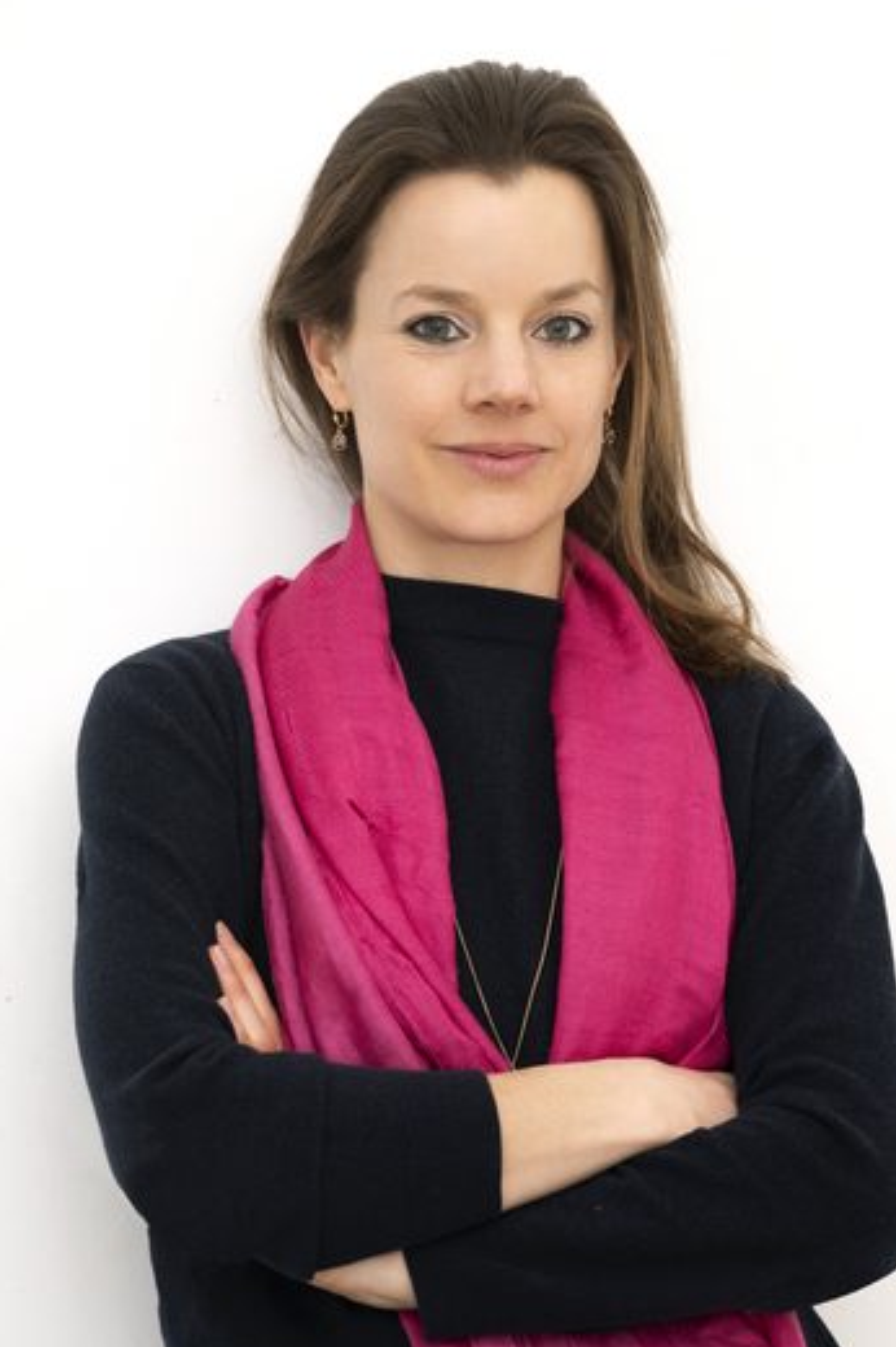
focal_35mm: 152
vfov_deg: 13.5
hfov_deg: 9.0
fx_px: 5682
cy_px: 641
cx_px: 448
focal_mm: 135
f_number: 5.6
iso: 320
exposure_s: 1/125
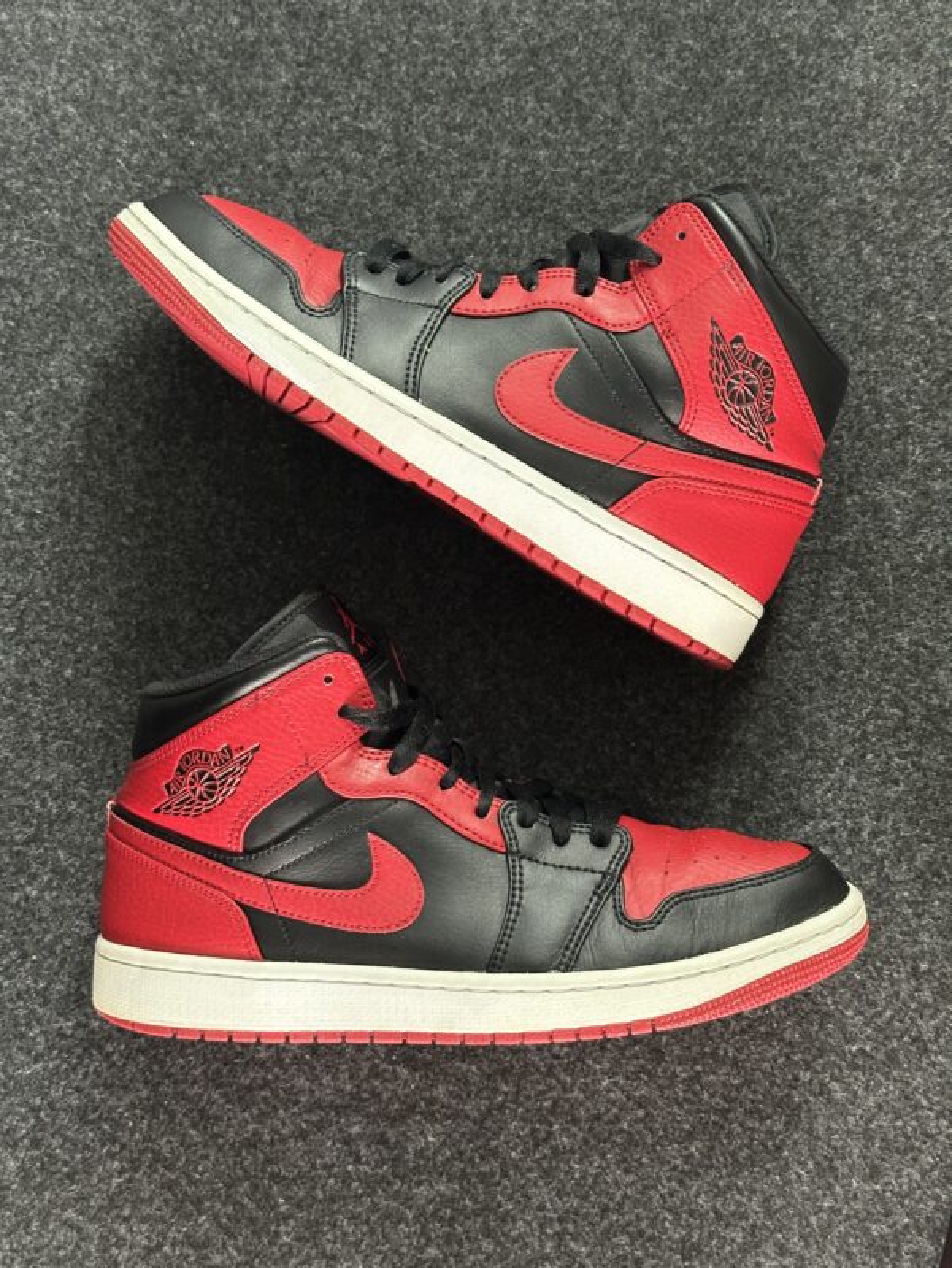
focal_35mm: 48
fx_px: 1759
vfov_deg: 39.6
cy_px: 634
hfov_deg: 30.3
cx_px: 476
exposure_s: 1/36
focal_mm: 6.86
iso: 400
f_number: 1.78
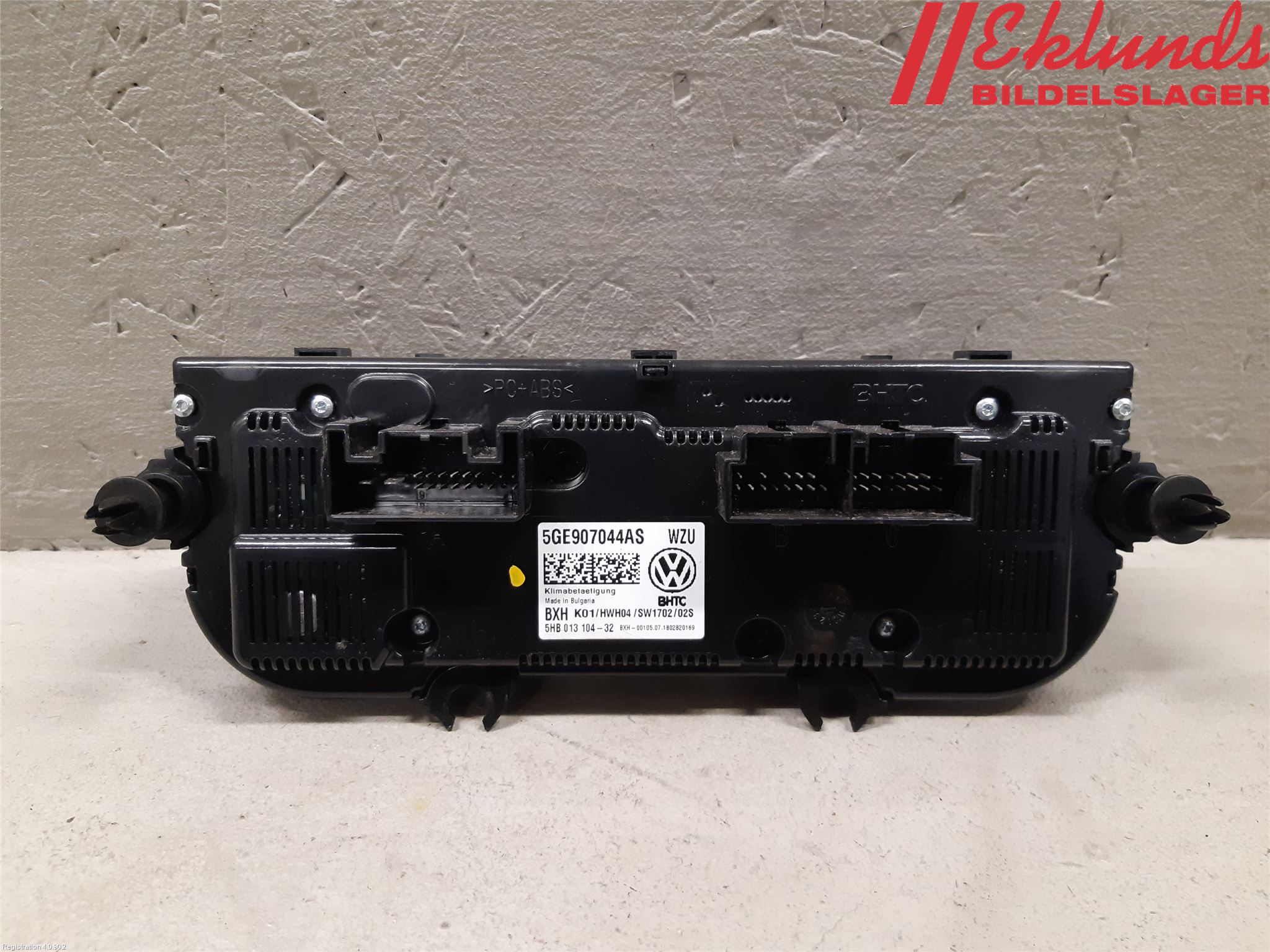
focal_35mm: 26
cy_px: 476
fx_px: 954
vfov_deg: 53.1
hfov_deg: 67.3
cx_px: 635
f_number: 1.7
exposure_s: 1/50
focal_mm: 3.93
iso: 200
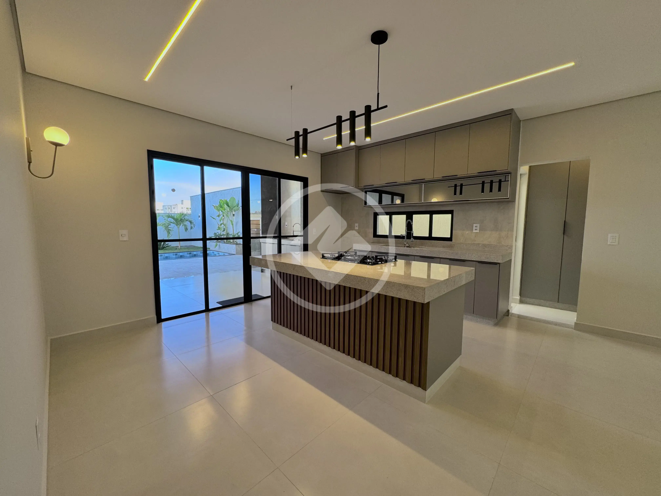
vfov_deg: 85.7
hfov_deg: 102.1
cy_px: 248
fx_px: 267
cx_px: 330
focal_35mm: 14
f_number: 2.2
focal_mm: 2.22
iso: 125
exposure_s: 1/120
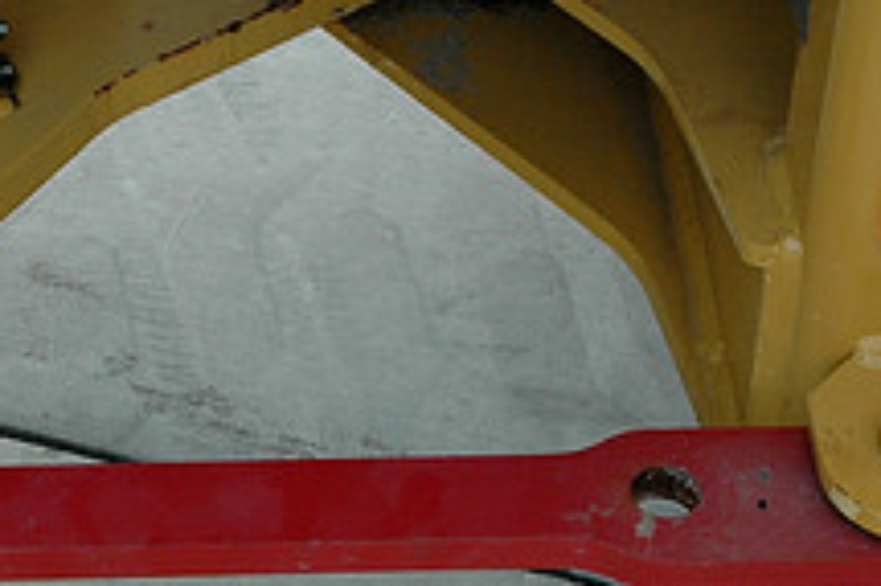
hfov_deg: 17.4
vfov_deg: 11.6
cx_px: 291
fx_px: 2870
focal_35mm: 117
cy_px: 553
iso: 400
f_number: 8
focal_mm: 29
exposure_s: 1/250
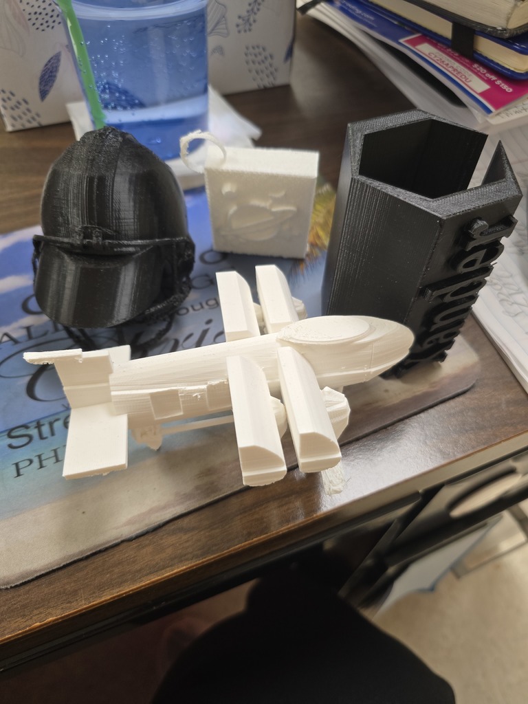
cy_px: 352
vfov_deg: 73.9
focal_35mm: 23
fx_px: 468
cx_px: 264
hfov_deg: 58.9
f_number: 1.7
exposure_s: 1/66
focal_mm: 6.3
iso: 100
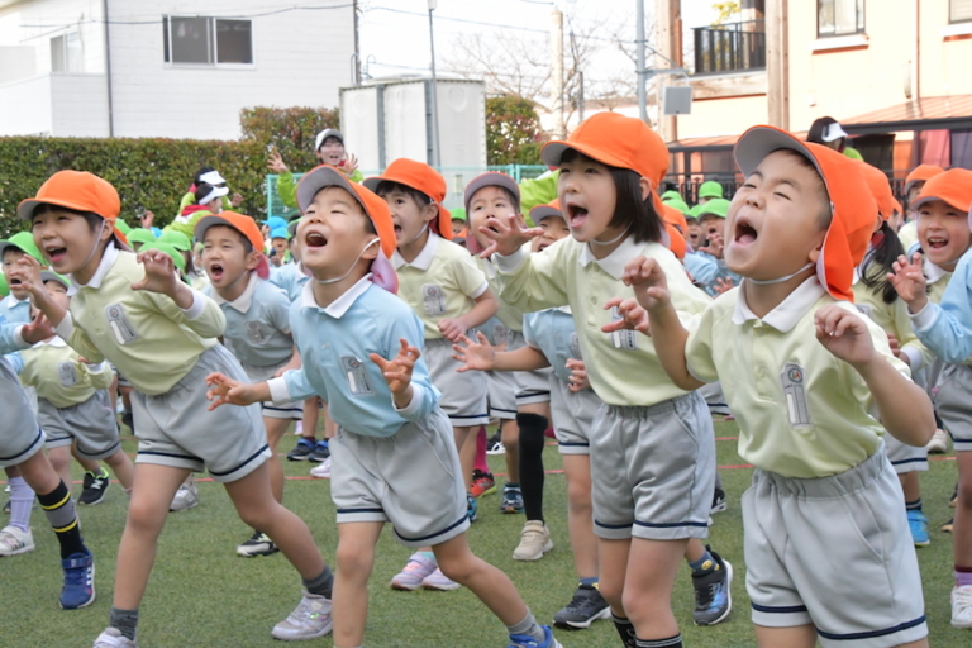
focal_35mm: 60
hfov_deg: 33.4
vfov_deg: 22.6
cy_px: 324
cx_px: 486
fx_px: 1620
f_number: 14
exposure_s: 1/800
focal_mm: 40
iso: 4000
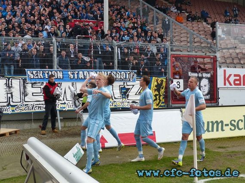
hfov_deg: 38.2
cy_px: 92
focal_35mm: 50
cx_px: 122
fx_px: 354
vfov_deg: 29.1
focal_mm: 9.1
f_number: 4
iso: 100
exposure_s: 1/250
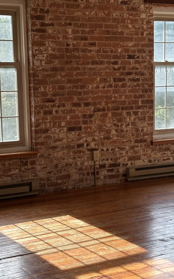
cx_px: 112
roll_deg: +0.4
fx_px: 592
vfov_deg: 26.4
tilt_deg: -8.0
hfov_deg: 16.7
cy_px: 160
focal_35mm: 78
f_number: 1.78
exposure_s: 1/345
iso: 64
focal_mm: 6.86
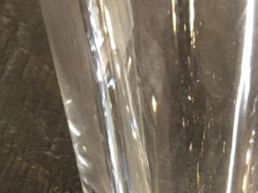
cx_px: 204
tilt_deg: -89.5
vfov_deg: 7.6
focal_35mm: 191
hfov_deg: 10.3
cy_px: 279
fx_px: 1423
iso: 160
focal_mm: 6
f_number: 2.4
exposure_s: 1/9
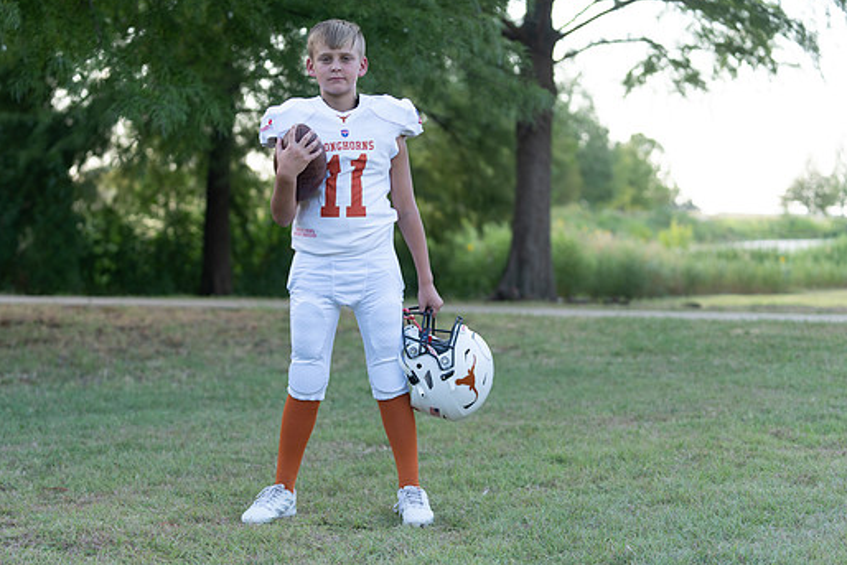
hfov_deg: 25.7
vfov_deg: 17.3
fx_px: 1859
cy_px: 256
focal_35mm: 79
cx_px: 379
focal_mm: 70
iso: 250
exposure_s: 1/400
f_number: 2.8
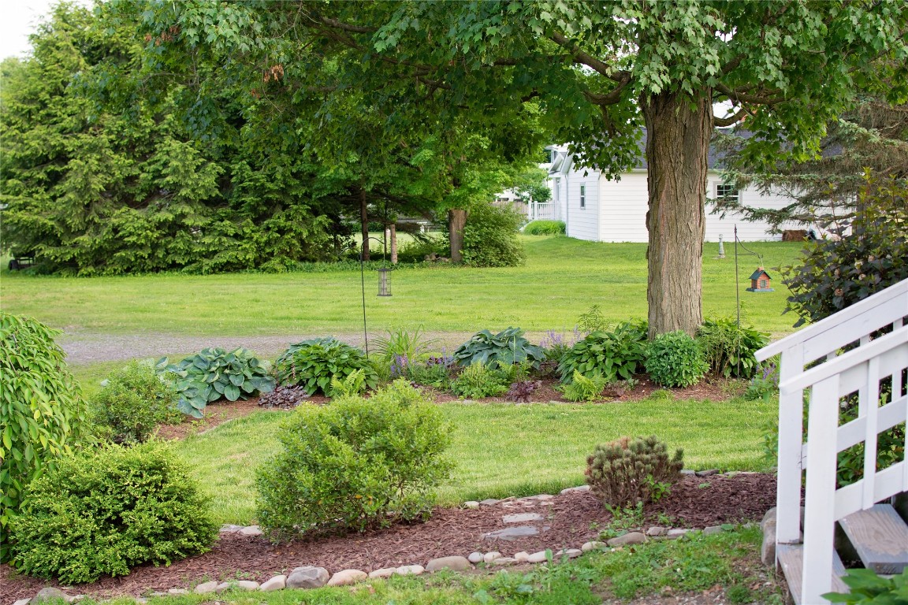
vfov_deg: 26.0
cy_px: 302
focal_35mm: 52
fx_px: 1311
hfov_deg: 38.2
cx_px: 454
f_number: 2.8
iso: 100
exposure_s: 1/125
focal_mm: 35
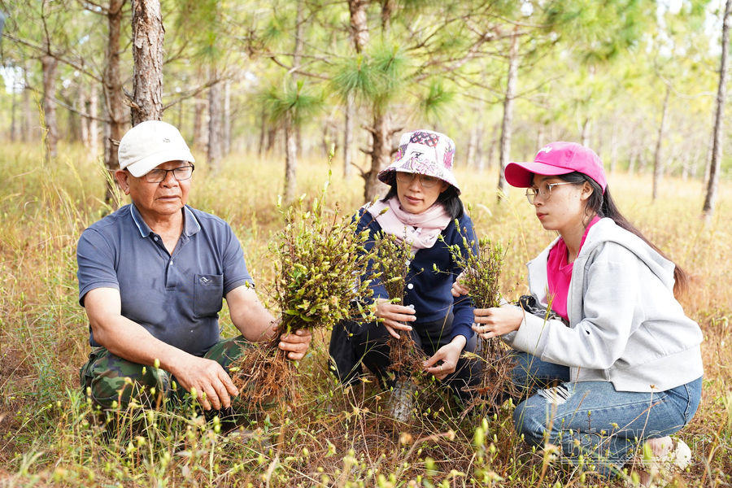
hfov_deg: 41.4
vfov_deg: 28.3
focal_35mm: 48
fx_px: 968
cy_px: 244
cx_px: 366
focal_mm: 47.6
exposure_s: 1/250
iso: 400
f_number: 3.5
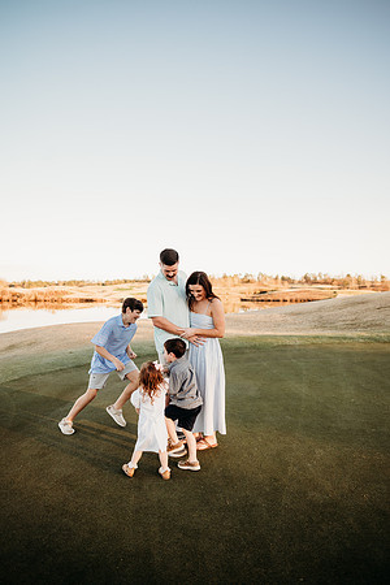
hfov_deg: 53.1
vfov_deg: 73.7
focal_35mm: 24
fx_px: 390
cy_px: 292
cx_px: 195
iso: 160
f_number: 2.5
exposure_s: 1/640
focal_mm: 24
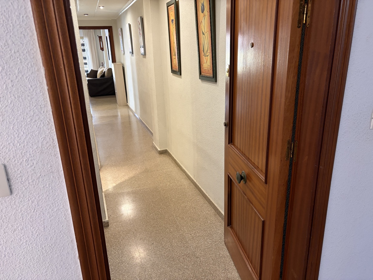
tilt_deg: -17.3
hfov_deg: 67.3
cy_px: 140
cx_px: 186
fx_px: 280
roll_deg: +1.7
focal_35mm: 26
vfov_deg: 53.1
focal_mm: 5.96
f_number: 1.6
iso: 200
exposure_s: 1/50
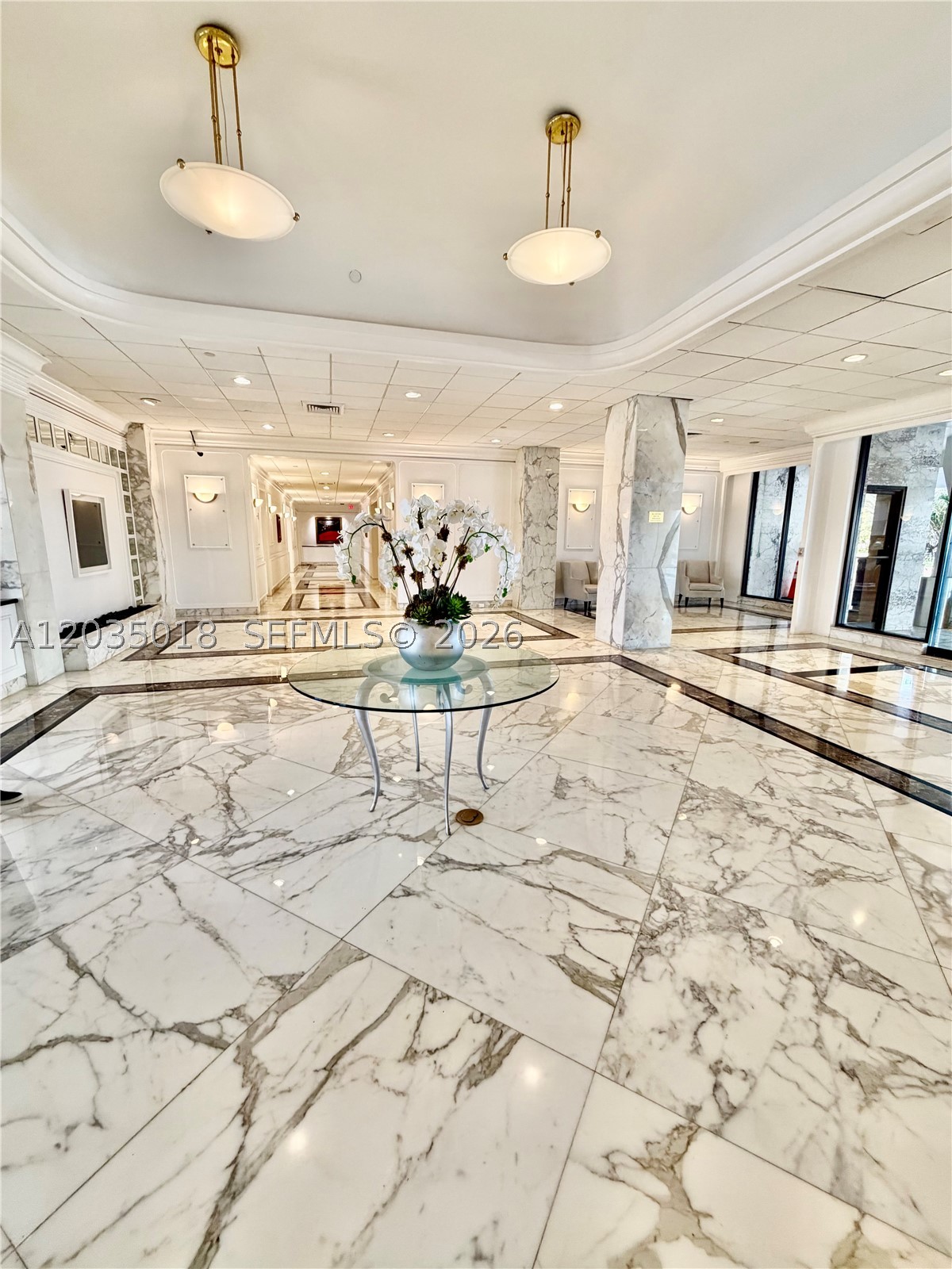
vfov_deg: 102.1
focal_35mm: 14
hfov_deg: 85.7
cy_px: 634
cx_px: 476
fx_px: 513
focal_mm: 2.22
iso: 320
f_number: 2.2
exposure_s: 1/120
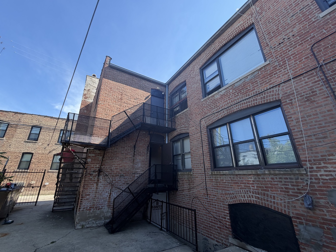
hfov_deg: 98.1
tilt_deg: +22.6
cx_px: 162
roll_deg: -2.2
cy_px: 120
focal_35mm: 15
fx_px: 146
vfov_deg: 81.7
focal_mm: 2.22
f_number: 2.2
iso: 40
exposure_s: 1/564
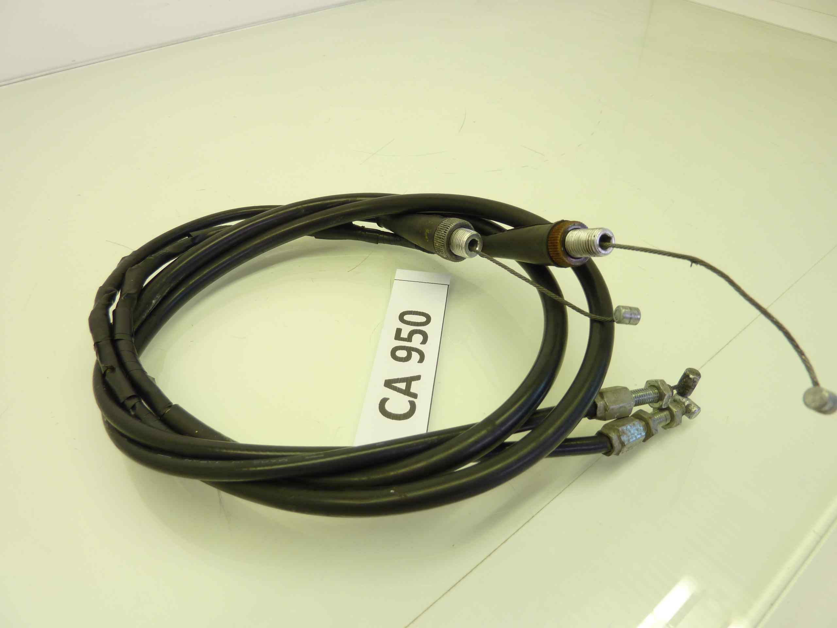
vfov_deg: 54.9
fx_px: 604
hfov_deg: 69.4
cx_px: 418
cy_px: 314
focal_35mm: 25
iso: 80
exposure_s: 1/30
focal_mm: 4.1
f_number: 3.3
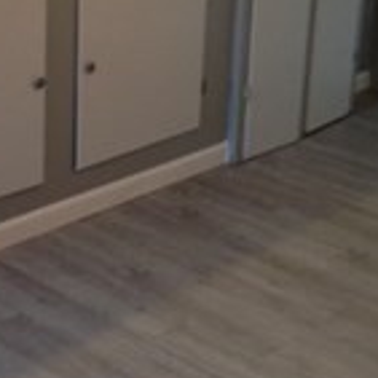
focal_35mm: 93
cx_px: 115
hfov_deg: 18.6
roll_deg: -1.6
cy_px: 121
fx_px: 1149
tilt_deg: -19.6
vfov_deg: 18.6
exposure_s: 1/20
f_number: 2.4
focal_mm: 4.12
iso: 125
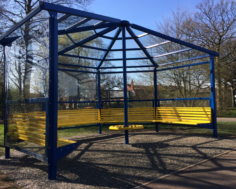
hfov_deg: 57.2
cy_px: 94
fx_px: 217
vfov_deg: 47.1
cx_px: 116
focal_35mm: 31
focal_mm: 4.15
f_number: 2.2
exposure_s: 1/1208
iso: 32
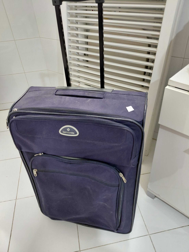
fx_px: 182
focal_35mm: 25
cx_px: 94
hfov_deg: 54.9
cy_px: 126
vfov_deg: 69.4
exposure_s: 1/30
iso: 320
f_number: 1.8
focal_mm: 4.69
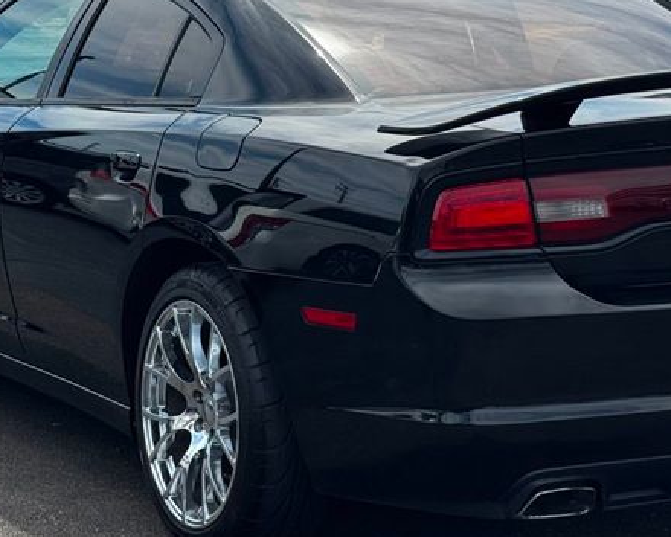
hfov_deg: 17.6
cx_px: 372
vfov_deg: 14.1
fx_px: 2165
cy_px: 189
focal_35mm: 109
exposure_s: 1/3096
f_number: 1.78
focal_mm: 6.76
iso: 64
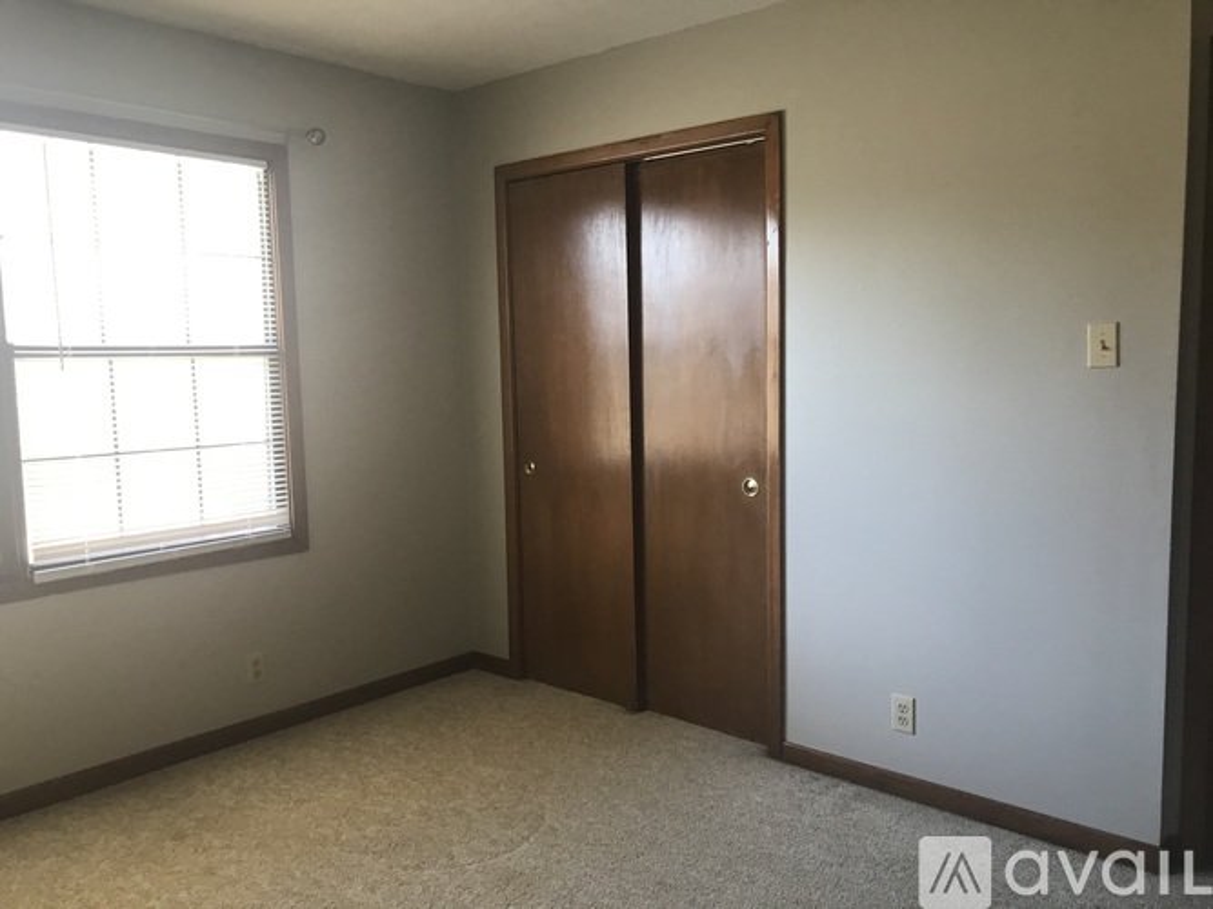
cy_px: 454
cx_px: 606
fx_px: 981
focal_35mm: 28
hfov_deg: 63.5
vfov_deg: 49.7
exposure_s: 1/24
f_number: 1.8
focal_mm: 3.99
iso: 32
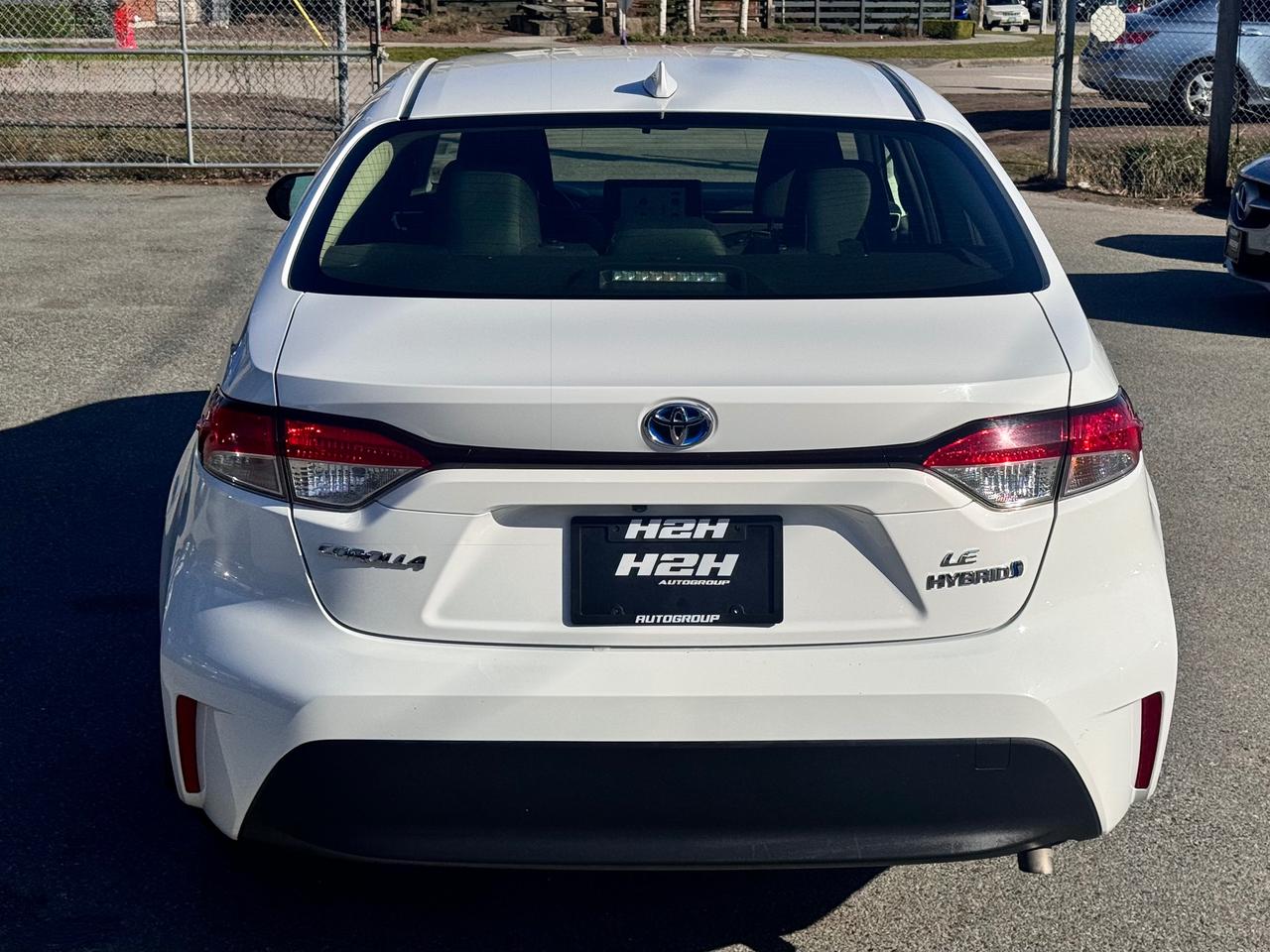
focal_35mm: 48
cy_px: 476
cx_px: 635
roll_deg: -0.4
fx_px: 1761
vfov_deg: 30.3
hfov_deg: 39.7
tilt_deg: -11.2
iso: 80
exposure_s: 1/12500
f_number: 1.78
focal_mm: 6.76
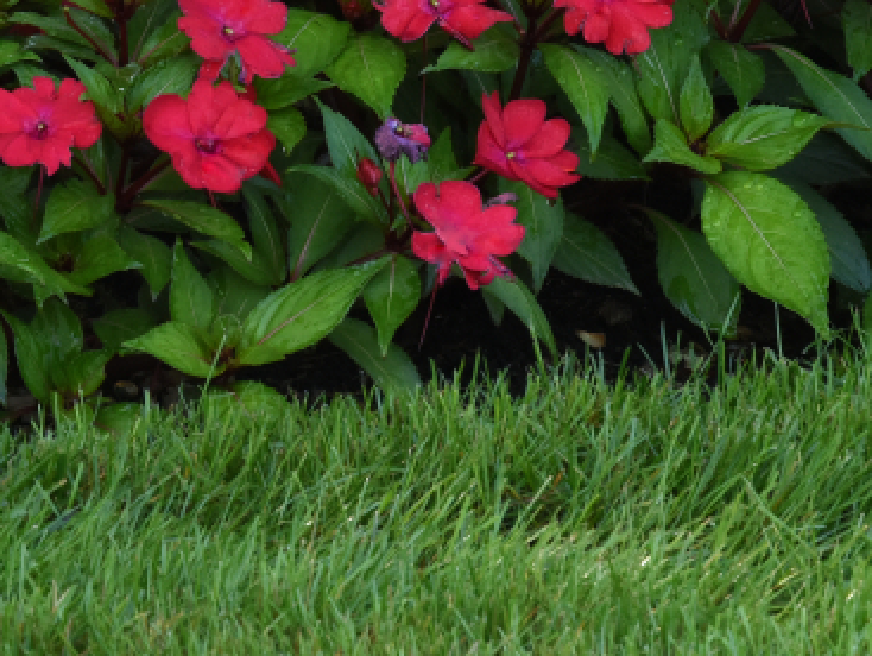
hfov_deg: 2.8
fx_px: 17953
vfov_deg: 2.1
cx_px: -304
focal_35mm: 712
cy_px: -352
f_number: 11
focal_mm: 170
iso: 640
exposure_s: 1/100
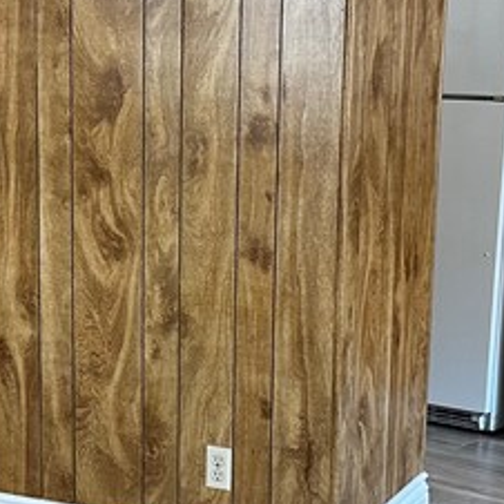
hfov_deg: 17.9
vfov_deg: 18.0
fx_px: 1581
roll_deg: -0.3
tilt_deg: -12.6
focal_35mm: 96
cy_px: 377
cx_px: 87
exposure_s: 1/60
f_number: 1.78
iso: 200
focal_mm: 6.86
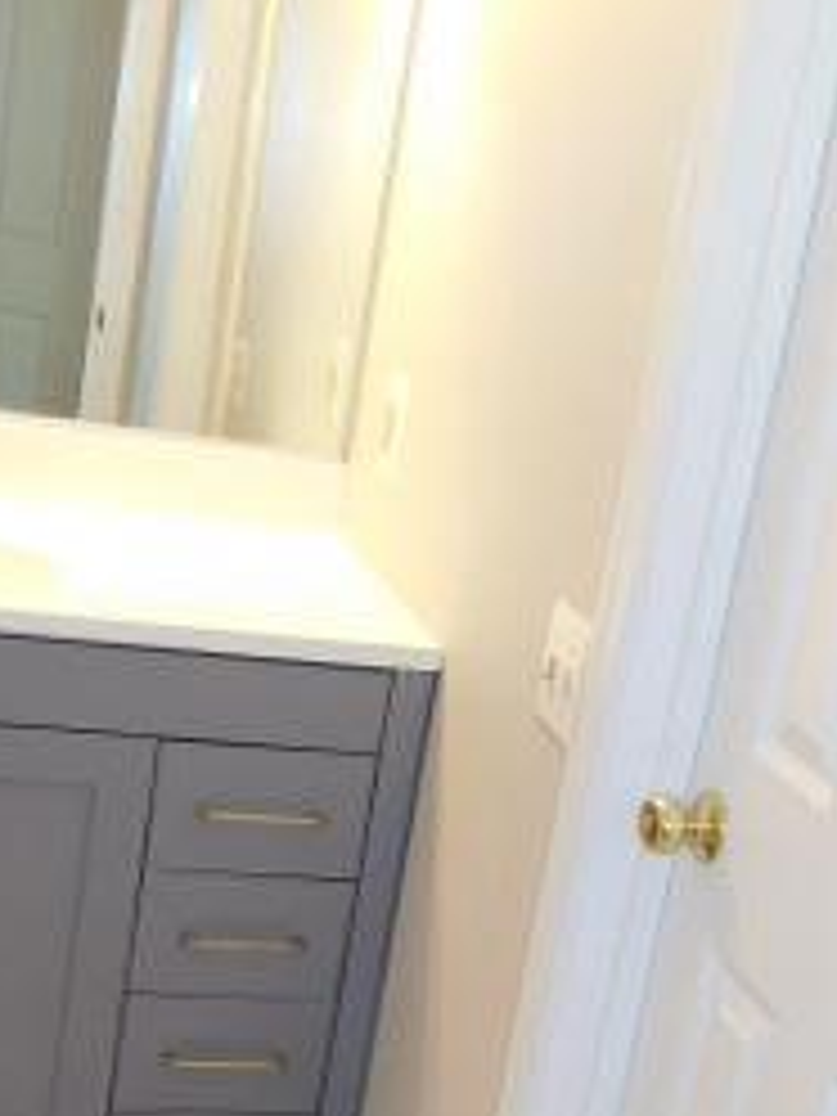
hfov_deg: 23.6
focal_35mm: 62
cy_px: 716
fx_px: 1999
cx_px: 554
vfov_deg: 31.0
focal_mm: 4.1
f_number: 3
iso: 160
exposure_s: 1/30
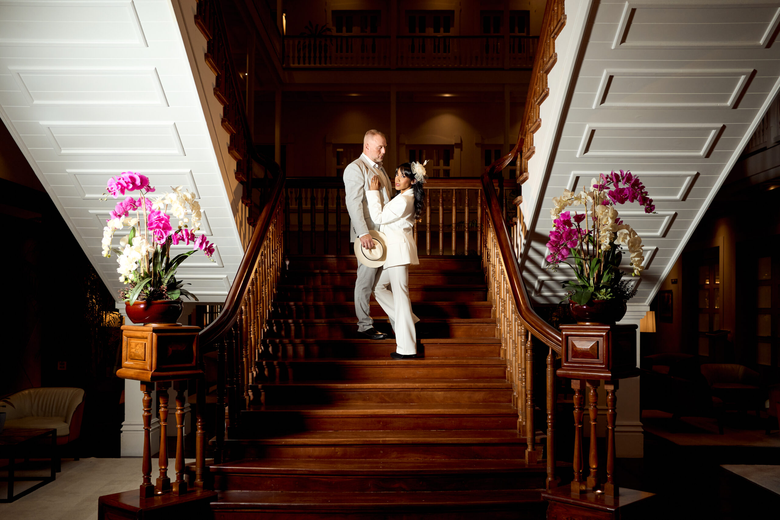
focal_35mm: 35
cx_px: 390
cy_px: 260
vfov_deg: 37.8
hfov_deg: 54.4
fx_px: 758
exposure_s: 1/250
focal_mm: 35
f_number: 3.5
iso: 640
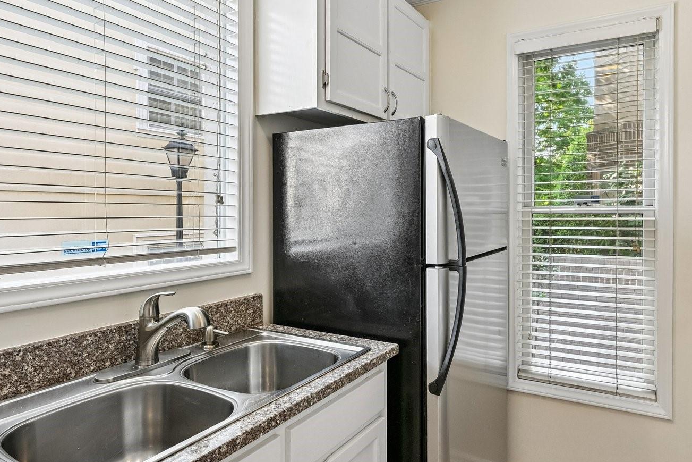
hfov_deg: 77.5
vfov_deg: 57.1
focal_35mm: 22
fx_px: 423
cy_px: 209
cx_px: 421
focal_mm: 14
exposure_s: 1/15
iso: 200
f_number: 8
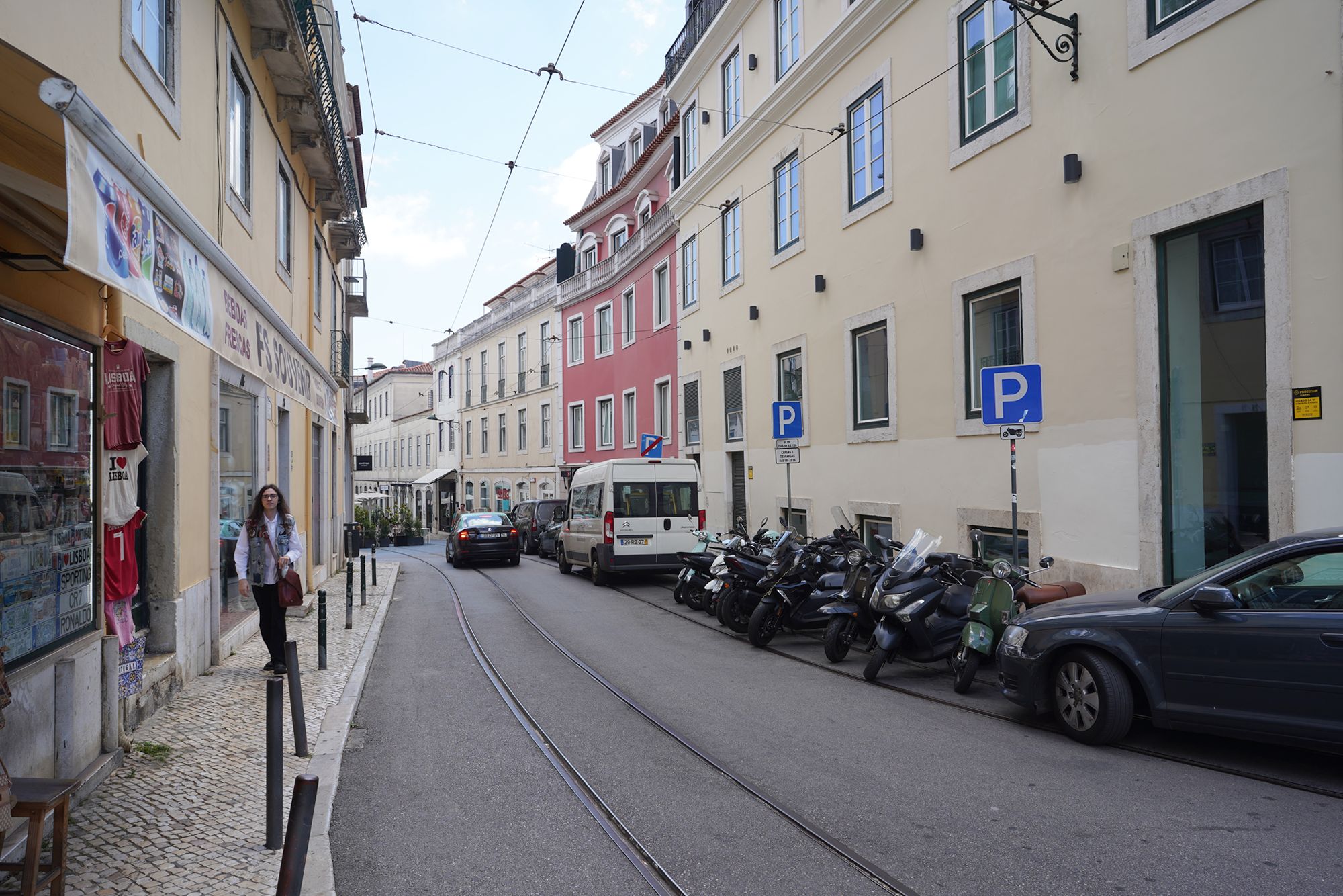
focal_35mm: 24
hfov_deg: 73.7
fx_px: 895
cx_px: 672
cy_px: 448
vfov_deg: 53.1
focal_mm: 24
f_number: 8
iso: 100
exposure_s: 1/100
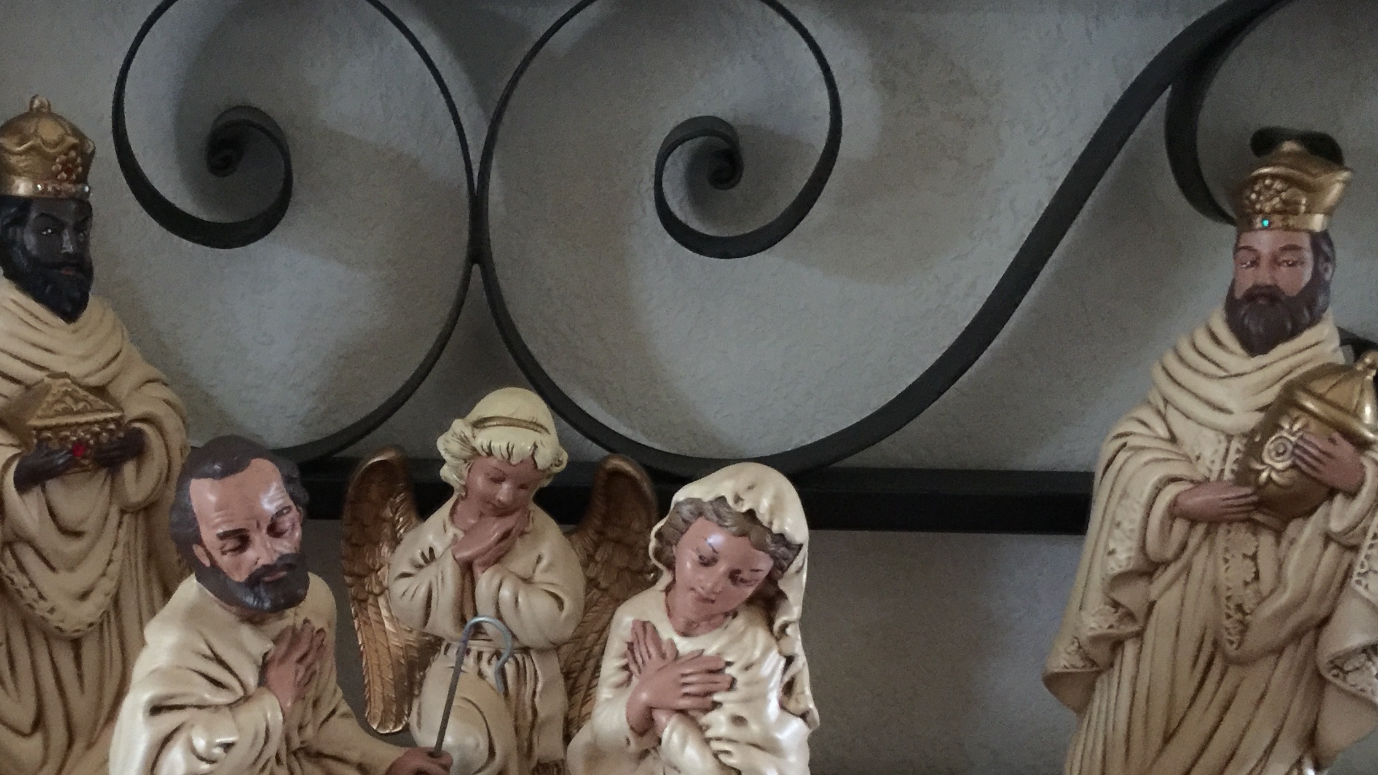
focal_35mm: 46
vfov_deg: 25.0
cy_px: 729
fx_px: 1681
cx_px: 484
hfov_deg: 44.1
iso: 200
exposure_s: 1/4
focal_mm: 4.15
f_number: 2.2
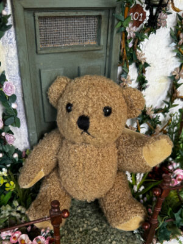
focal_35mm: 24
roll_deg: -0.6
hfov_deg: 56.8
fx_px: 169
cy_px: 122
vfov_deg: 71.6
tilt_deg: -40.8
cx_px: 92
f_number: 1.78
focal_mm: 6.76
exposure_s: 1/188
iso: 64
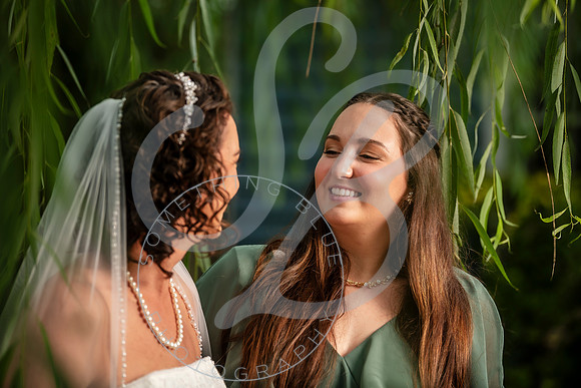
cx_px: 290
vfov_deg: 11.2
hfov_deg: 16.8
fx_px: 1969
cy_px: 194
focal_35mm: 122
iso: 400
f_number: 2.8
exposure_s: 1/800
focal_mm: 122
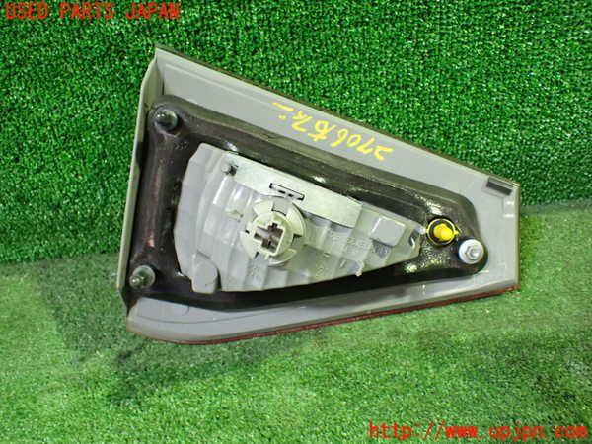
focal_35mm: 30
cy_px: 222
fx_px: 513
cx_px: 296
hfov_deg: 60.0
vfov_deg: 46.8
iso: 800
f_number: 2.3
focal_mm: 5.4
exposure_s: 1/40
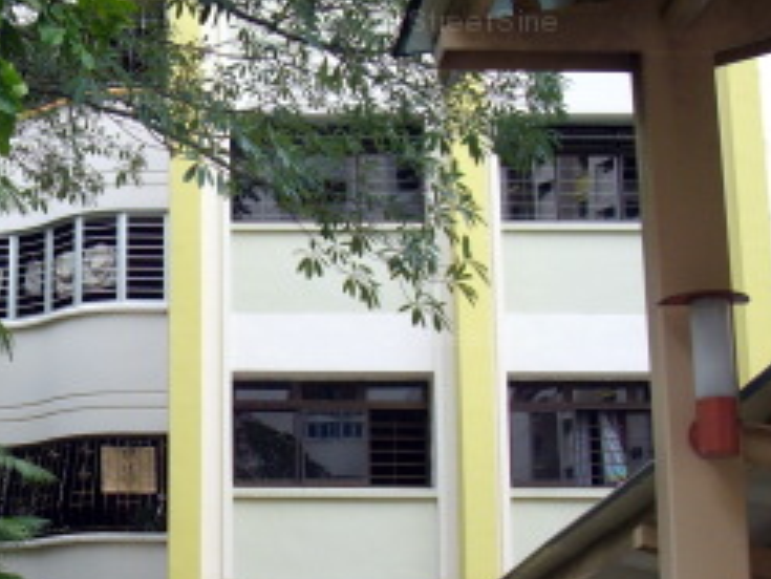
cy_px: 340
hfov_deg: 22.5
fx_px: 1850
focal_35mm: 83
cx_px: -19
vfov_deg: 17.8
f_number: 2.8
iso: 94
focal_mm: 6.2
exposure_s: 1/125
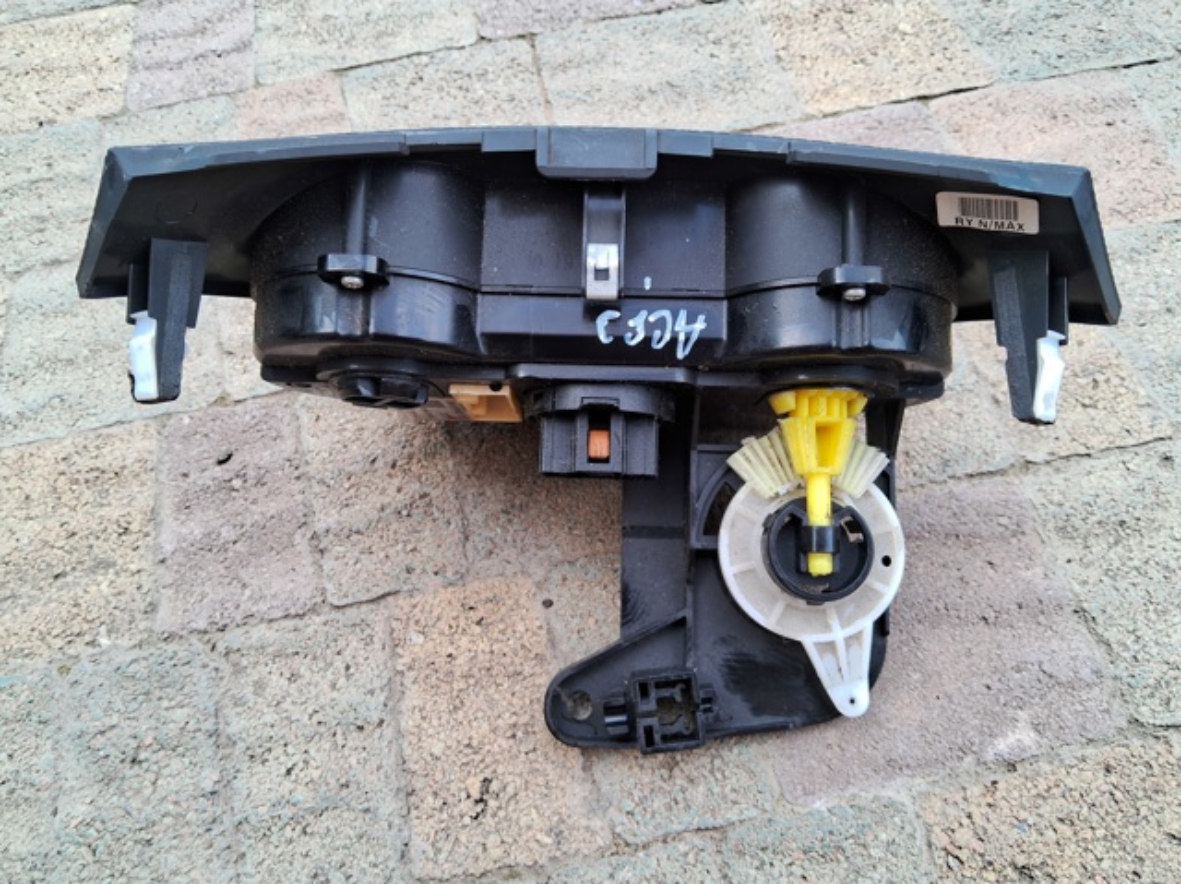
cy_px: 442
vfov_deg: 53.0
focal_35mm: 26
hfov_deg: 67.3
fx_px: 886
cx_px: 590
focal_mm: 3.98
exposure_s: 1/60
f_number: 1.8
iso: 25
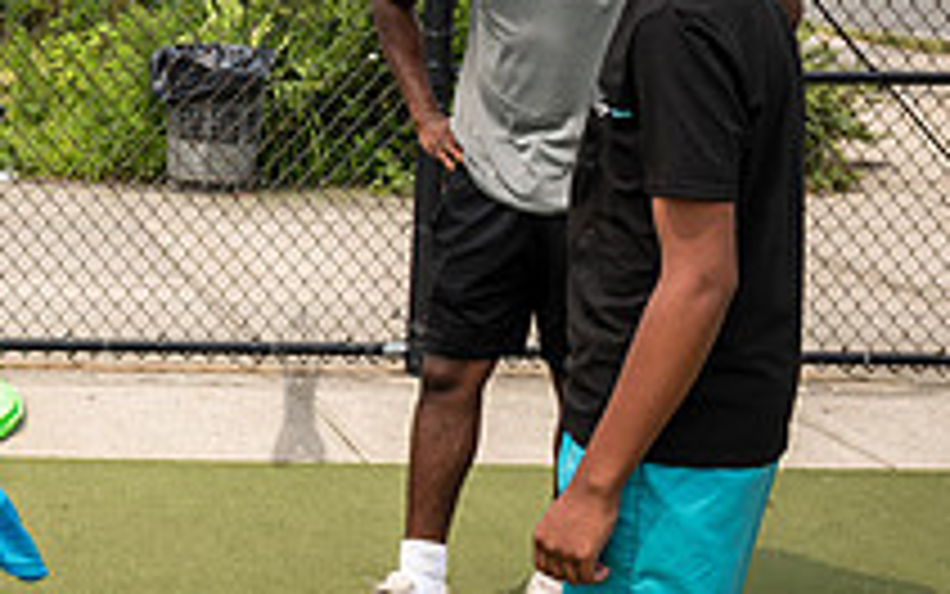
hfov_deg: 23.4
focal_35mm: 79
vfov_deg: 16.5
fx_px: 2046
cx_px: -250
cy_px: 224
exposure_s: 1/2000
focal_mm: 24
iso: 250
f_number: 4
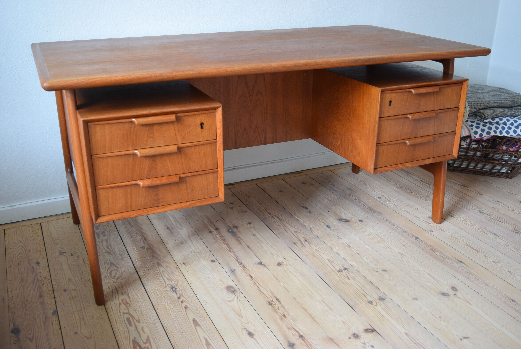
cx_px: 260
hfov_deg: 53.1
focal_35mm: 36
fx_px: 521
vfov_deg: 36.9
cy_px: 174
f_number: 4
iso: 800
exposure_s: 1/20
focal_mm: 24
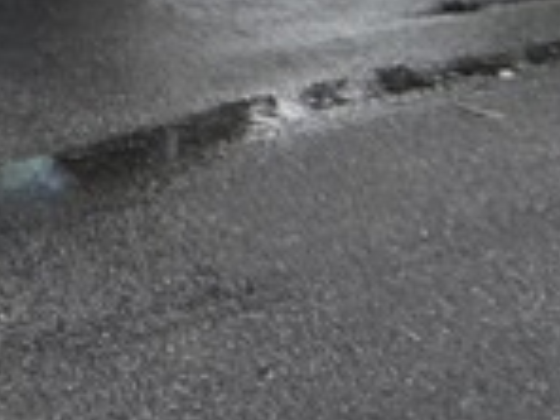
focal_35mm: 97
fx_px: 1569
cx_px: -1116
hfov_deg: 11.5
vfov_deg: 11.9
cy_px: -628
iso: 50
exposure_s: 1/135
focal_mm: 2.22
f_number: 2.2
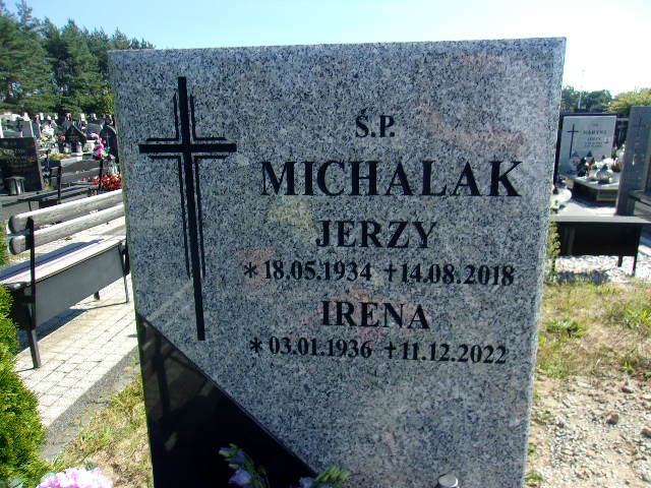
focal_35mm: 27
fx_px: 508
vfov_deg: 51.4
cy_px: 244
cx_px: 326
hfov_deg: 65.3
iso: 80
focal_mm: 4.9
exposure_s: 1/50
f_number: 10.4
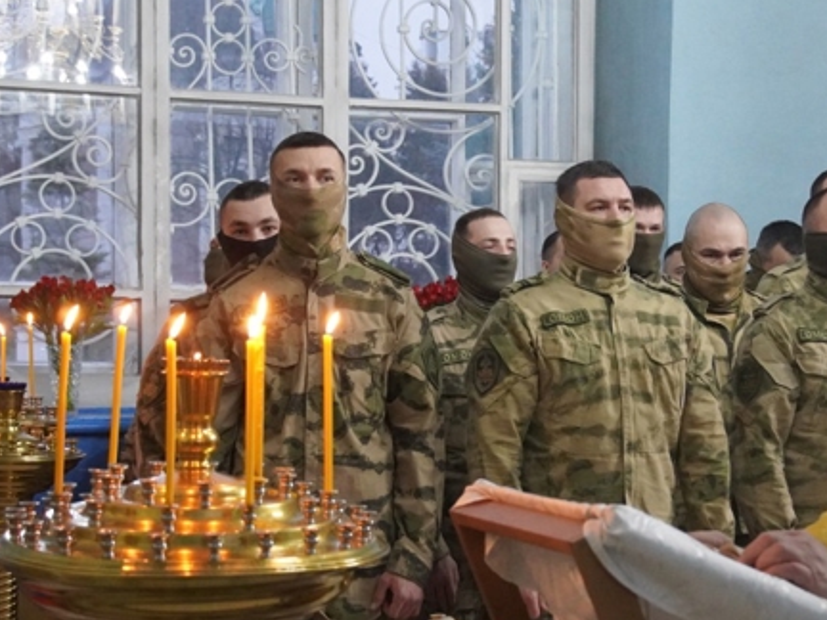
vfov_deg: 17.3
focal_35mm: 85
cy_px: 390
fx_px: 2031
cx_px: 531
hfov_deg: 22.9
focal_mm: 34
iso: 6400
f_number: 4.5
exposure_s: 1/125
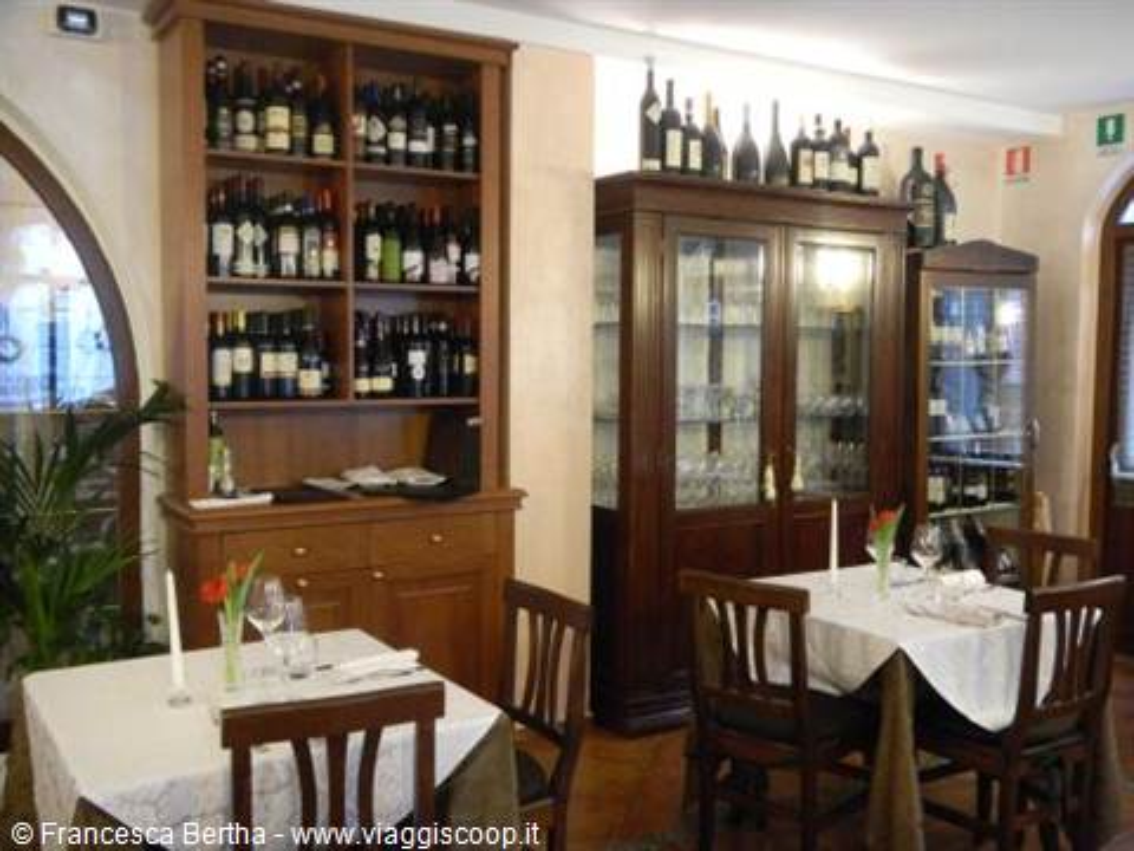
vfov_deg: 40.7
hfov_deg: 52.6
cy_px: 426
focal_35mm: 35
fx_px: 1147
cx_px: 567
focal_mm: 6.3
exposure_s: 1/10.2
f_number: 3.6
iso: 400
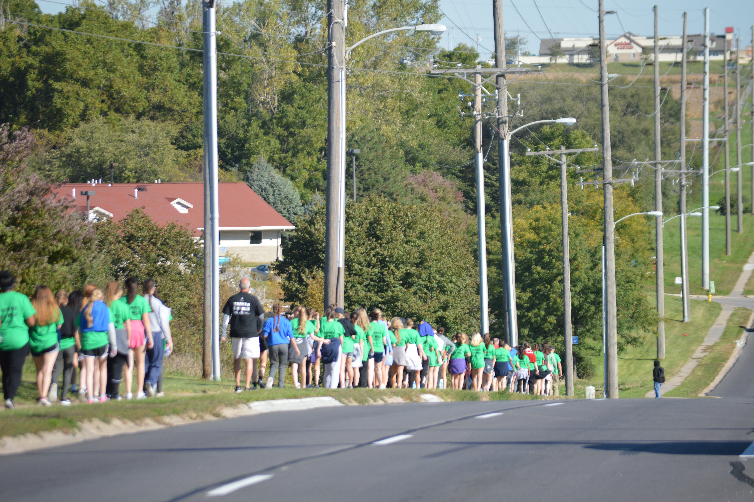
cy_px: 251
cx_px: 377
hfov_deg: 9.5
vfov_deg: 6.3
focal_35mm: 218
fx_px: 4551
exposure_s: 1/500
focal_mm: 145
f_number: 5.6
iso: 160
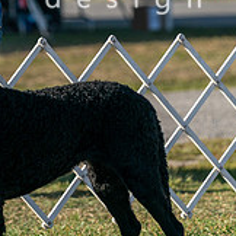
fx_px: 4250
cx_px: -9
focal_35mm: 551
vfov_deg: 3.2
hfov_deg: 3.2
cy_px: 51
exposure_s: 1/1250
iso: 200
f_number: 4.5
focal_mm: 156
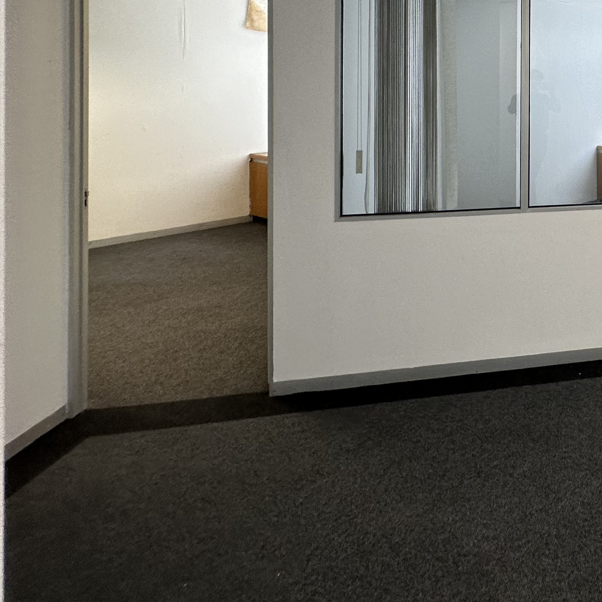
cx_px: 699
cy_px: 86
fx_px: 610
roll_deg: +0.8
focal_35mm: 31
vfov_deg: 48.3
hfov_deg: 39.9
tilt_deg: +1.3
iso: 125
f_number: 2.2
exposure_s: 1/100
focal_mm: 2.22
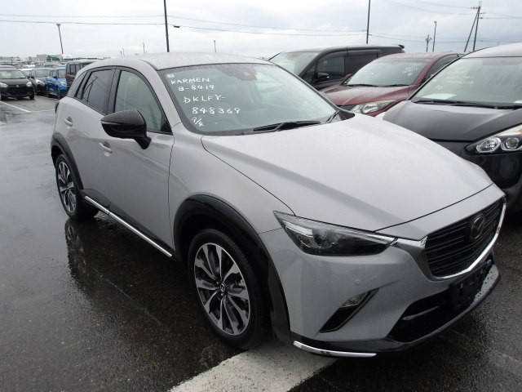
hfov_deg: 65.3
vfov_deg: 51.4
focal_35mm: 27
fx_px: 407
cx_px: 261
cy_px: 196
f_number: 10.4
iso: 175
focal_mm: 4.9
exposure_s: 1/60
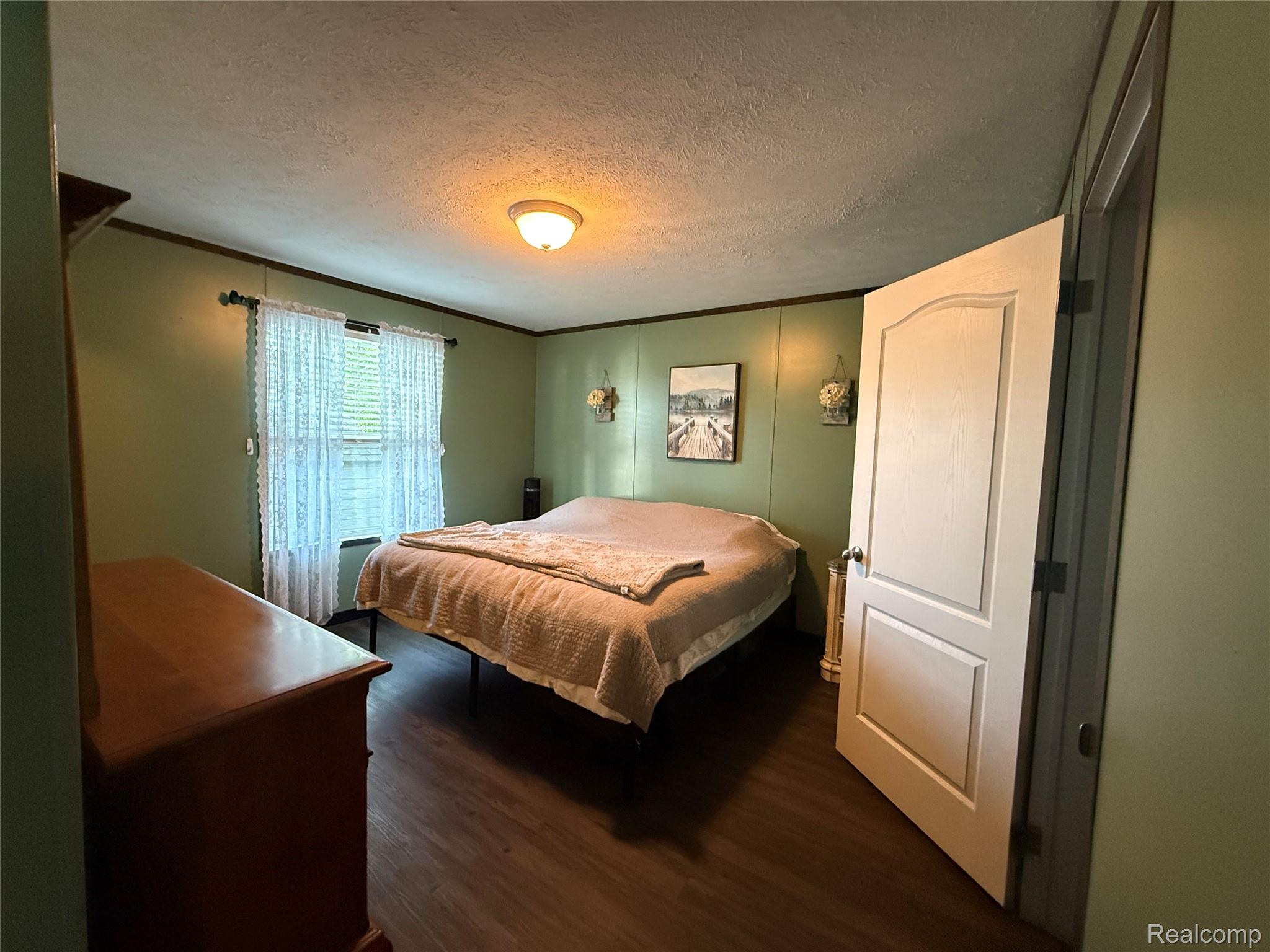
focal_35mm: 14
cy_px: 476
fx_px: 514
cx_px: 635
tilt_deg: -5.1
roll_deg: -2.1
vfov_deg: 85.7
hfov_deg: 102.1
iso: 800
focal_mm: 2.22
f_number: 2.2
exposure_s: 1/60
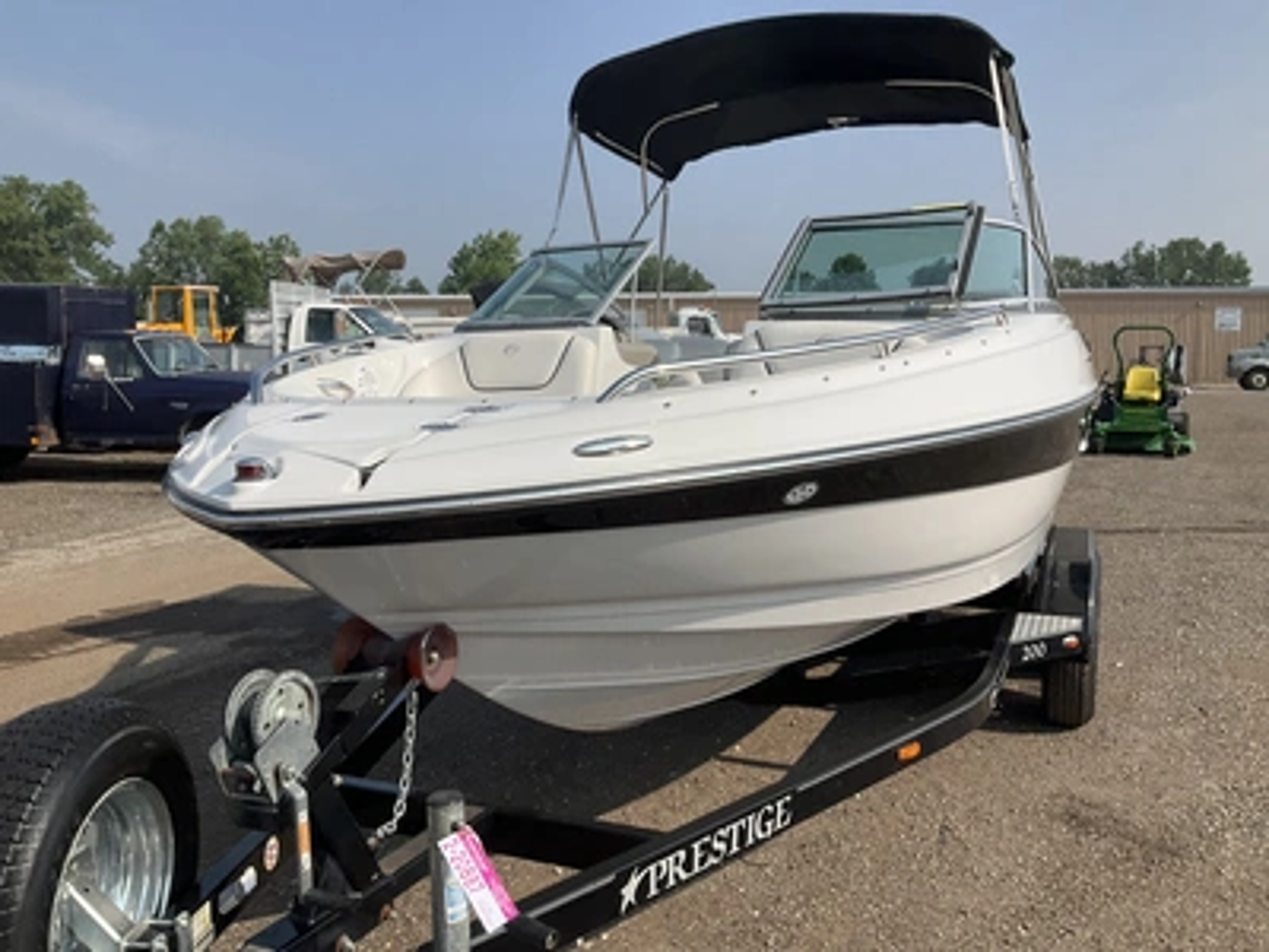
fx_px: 1063
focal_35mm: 29
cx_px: 634
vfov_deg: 48.2
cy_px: 476
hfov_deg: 61.7
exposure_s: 1/2667
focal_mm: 3
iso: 25
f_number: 1.8
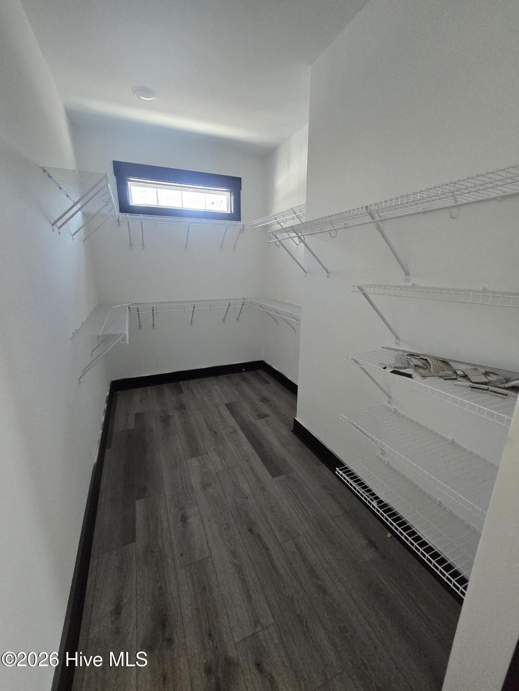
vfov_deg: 106.2
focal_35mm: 13
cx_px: 260
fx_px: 260
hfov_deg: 89.9
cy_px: 346
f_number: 2.2
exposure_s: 1/100
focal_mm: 2.2
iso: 640
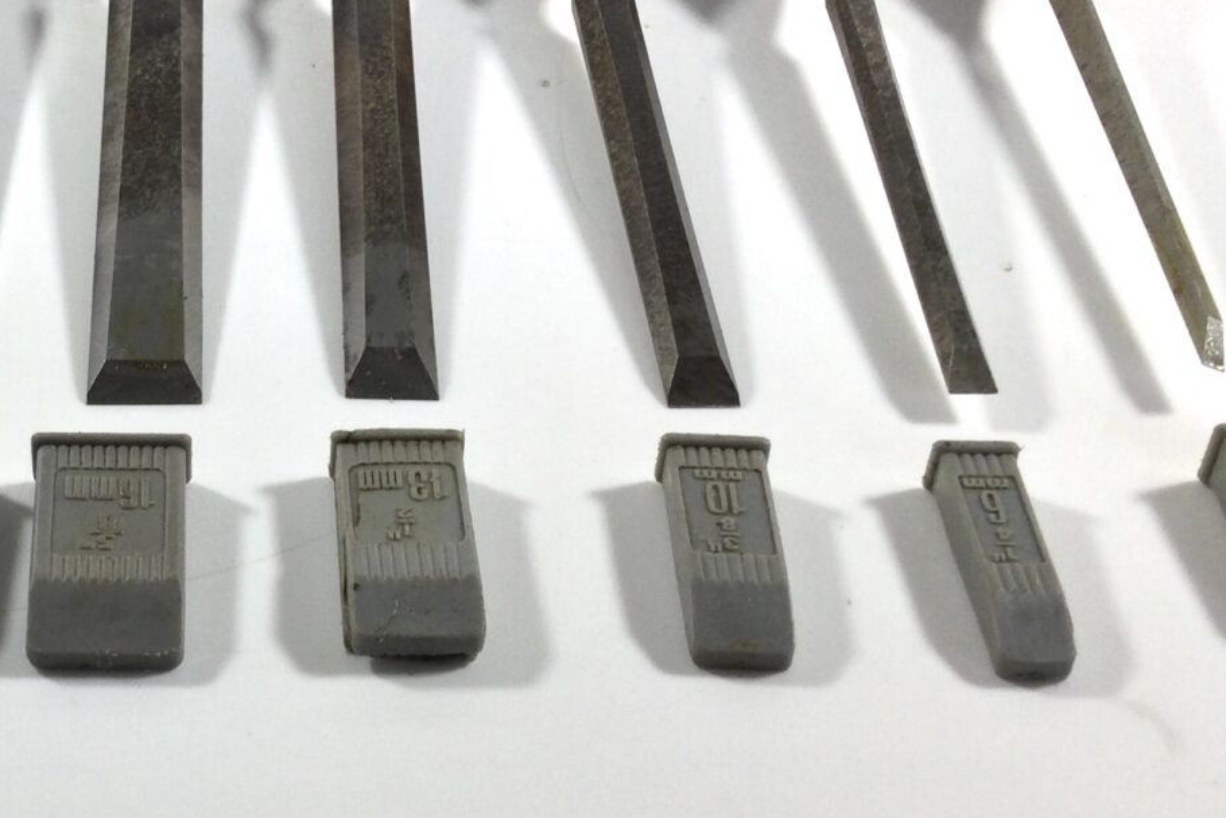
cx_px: 125
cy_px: 420
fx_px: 2316
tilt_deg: -39.3
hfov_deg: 28.5
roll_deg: +1.6
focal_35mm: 68
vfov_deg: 20.0
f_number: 2.4
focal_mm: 3.3
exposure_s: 1/50
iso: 25
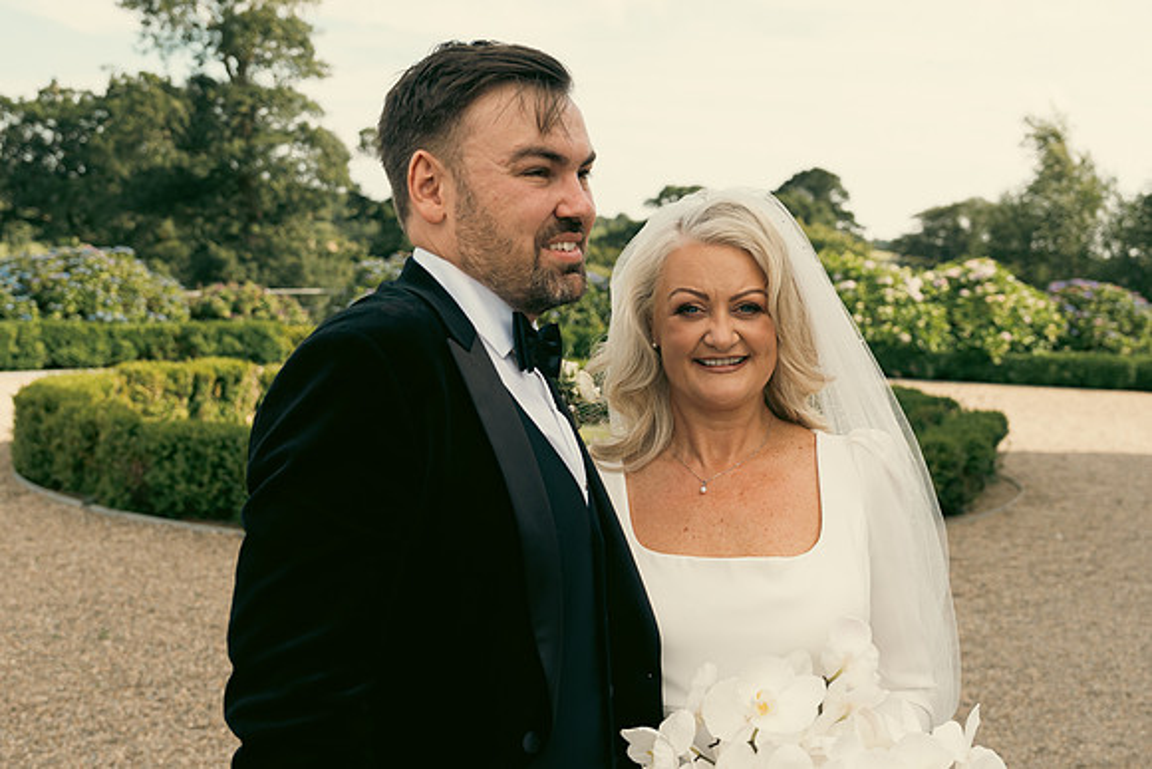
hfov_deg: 42.7
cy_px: 384
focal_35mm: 46
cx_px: 576
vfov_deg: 29.3
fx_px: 1472
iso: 125
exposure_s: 1/640
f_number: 3.5
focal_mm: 31
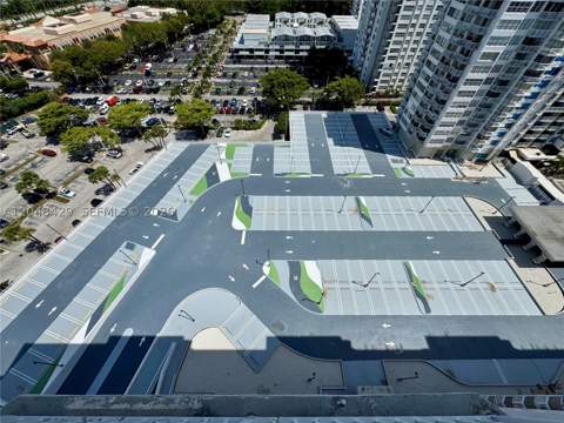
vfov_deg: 85.7
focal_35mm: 14
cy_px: 212
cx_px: 282
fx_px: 228
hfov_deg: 102.1
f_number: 2.2
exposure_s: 1/4132
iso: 40
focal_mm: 2.22
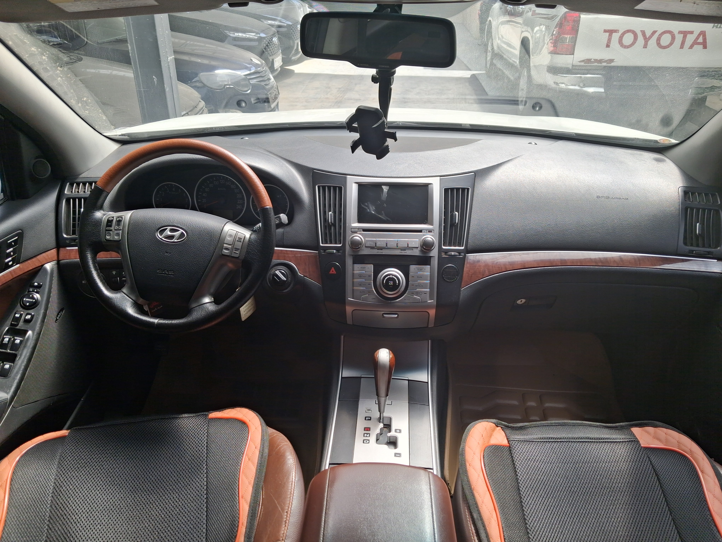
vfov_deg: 51.4
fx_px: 563
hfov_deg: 65.3
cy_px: 271
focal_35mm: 27
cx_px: 361
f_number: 1.8
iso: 20
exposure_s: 1/140
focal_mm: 4
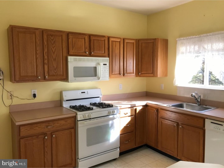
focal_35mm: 28
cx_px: 112
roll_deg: +0.4
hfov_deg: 63.4
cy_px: 84
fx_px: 181
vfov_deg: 49.7
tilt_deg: -4.6
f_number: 1.8
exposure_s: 1/129
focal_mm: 3.99
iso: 20
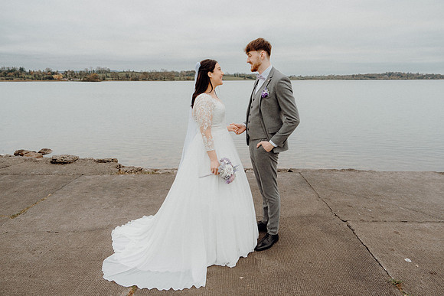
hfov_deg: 73.7
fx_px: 296
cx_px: 222
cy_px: 148
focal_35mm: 24
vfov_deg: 53.2
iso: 250
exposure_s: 1/200
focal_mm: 24
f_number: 3.5
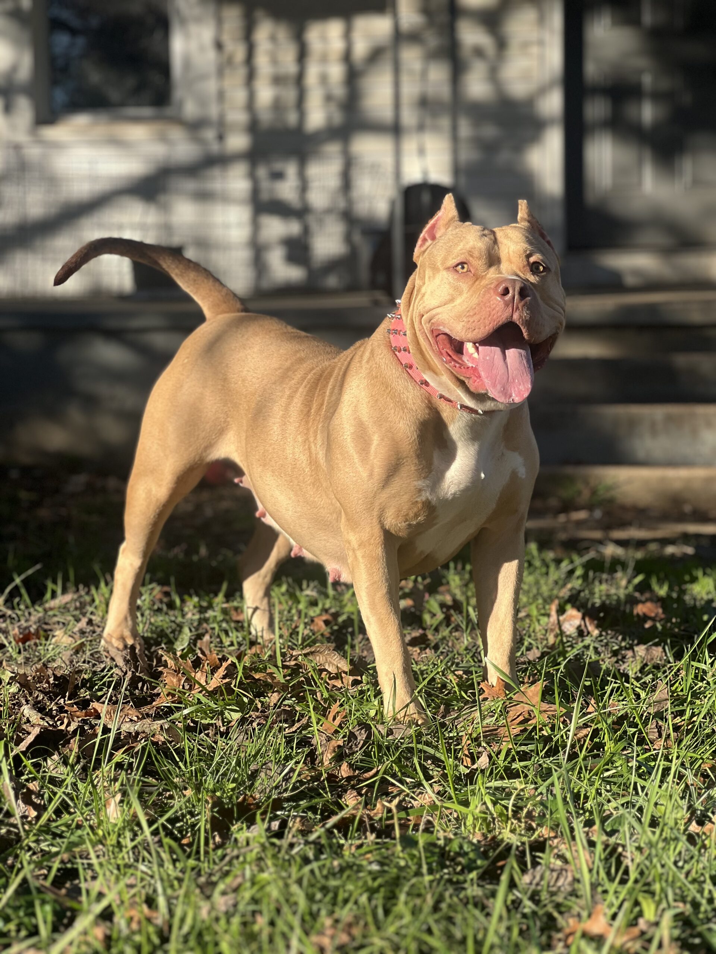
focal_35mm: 77
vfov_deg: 25.3
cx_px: 358
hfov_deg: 19.1
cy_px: 477
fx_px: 2124
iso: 32
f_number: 2.8
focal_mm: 9
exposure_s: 1/398
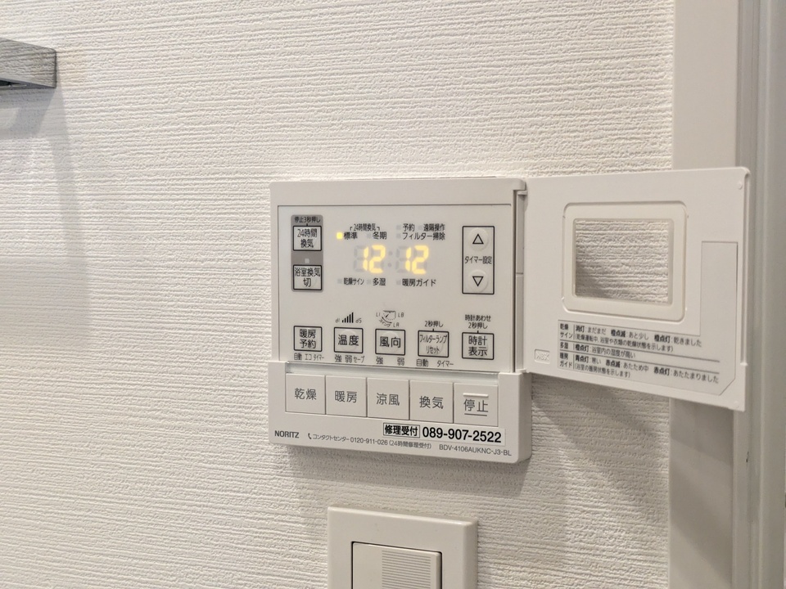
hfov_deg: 37.5
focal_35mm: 51
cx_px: 393
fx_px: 1158
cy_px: 294
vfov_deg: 28.6
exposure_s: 1/120
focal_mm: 5.43
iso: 427
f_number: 1.89
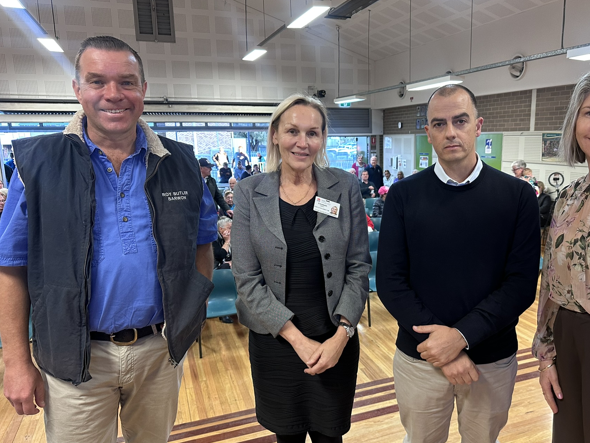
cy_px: 230
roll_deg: +0.9
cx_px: 354
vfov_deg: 48.2
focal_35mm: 29
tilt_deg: -10.6
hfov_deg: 61.1
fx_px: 494
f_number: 1.78
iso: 250
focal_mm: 6.86
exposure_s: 1/50
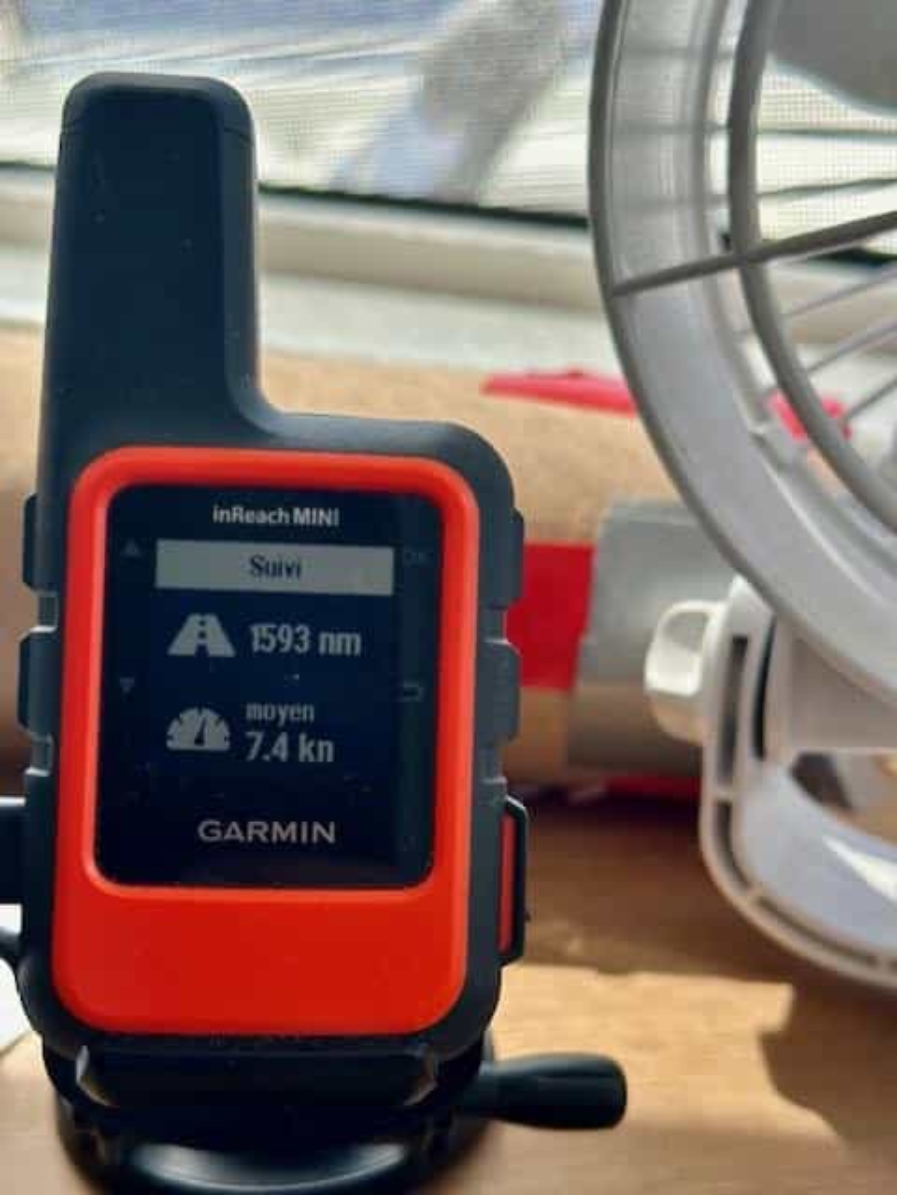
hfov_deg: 30.3
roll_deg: -0.7
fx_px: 1658
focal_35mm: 48
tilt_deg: -17.5
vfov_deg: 39.7
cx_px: 448
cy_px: 598
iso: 64
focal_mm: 6.86
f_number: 1.78
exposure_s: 1/379
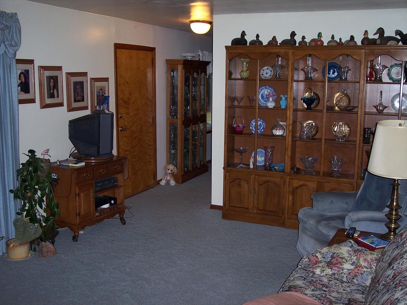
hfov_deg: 47.9
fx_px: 458
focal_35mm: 39
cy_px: 152
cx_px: 204
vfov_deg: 36.8
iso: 100
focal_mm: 8
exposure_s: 1/60
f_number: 2.8
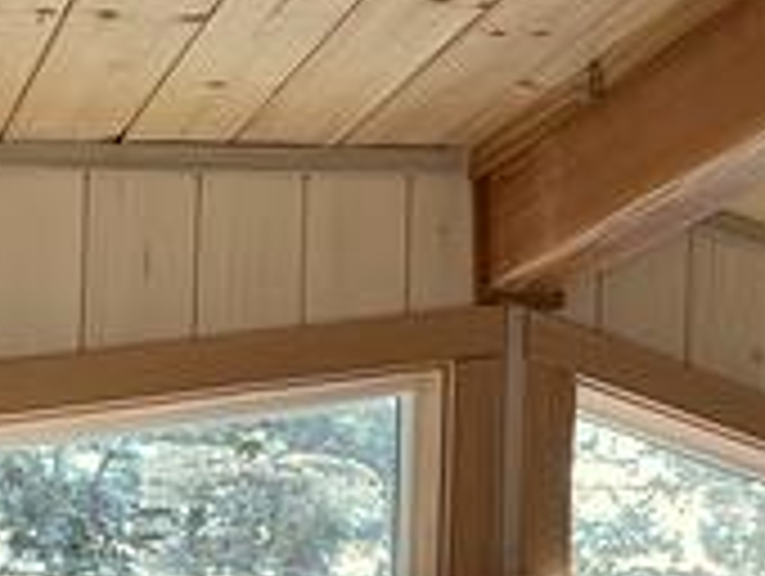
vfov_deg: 15.2
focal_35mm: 95
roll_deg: -1.1
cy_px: 655
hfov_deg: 20.1
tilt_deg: +5.0
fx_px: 2102
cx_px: 747
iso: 32
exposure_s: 1/206
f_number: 1.6
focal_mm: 4.2
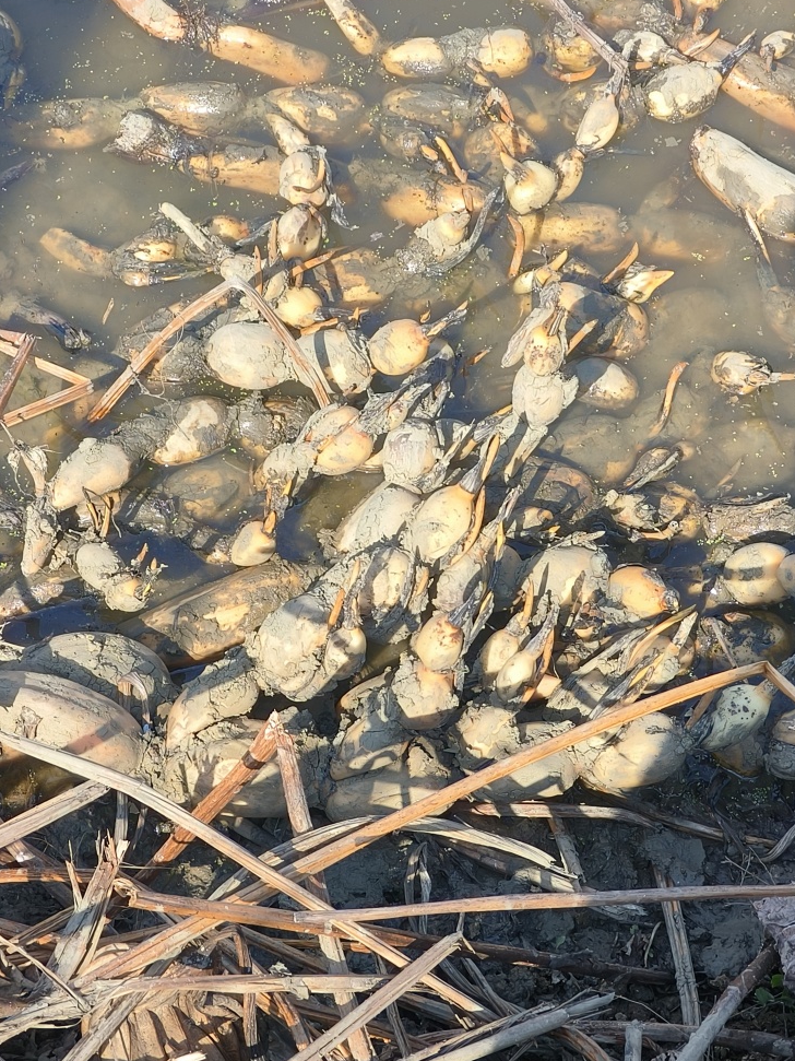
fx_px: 2052
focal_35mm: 67
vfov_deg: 29.0
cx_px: 417
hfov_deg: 21.9
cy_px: 514
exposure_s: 1/727
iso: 50
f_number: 2
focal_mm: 7.08
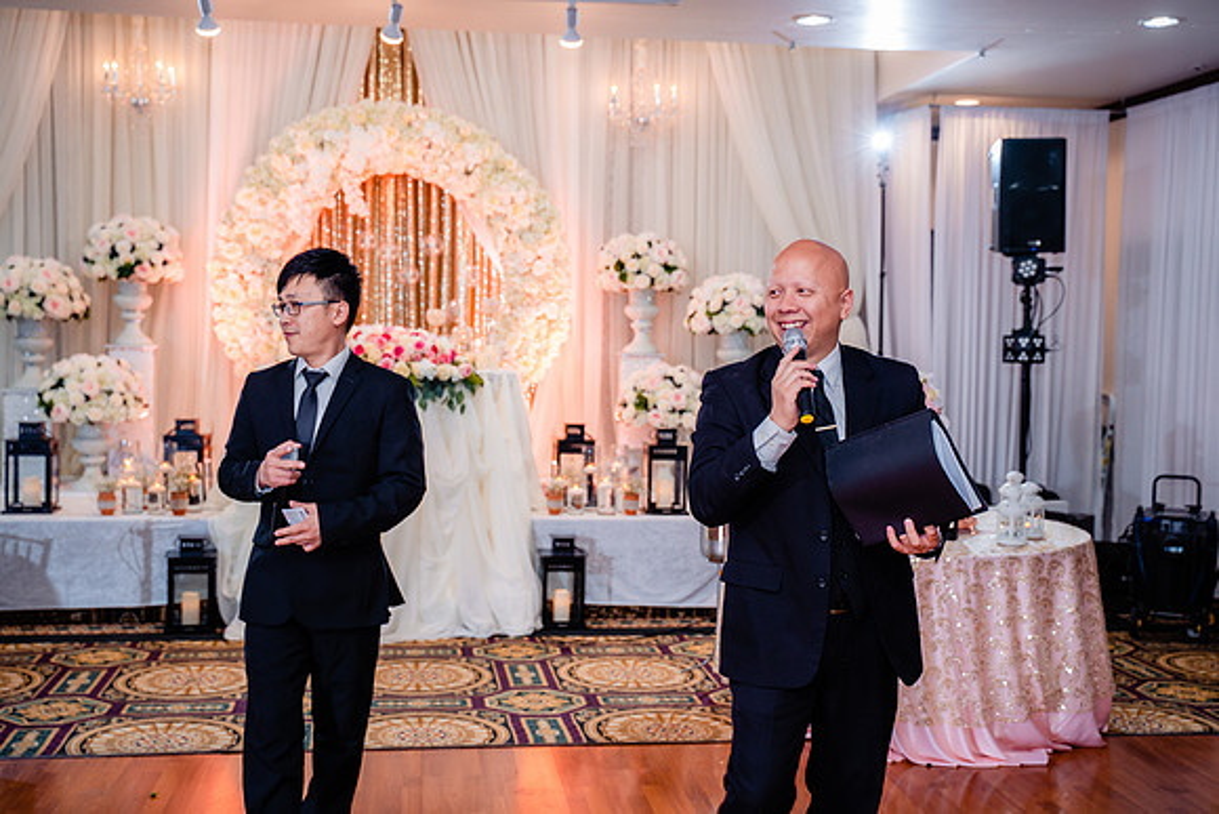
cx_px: 610
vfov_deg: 31.2
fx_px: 1456
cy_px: 407
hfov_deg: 45.4
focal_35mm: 43
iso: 640
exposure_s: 1/160
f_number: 3.5
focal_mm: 43
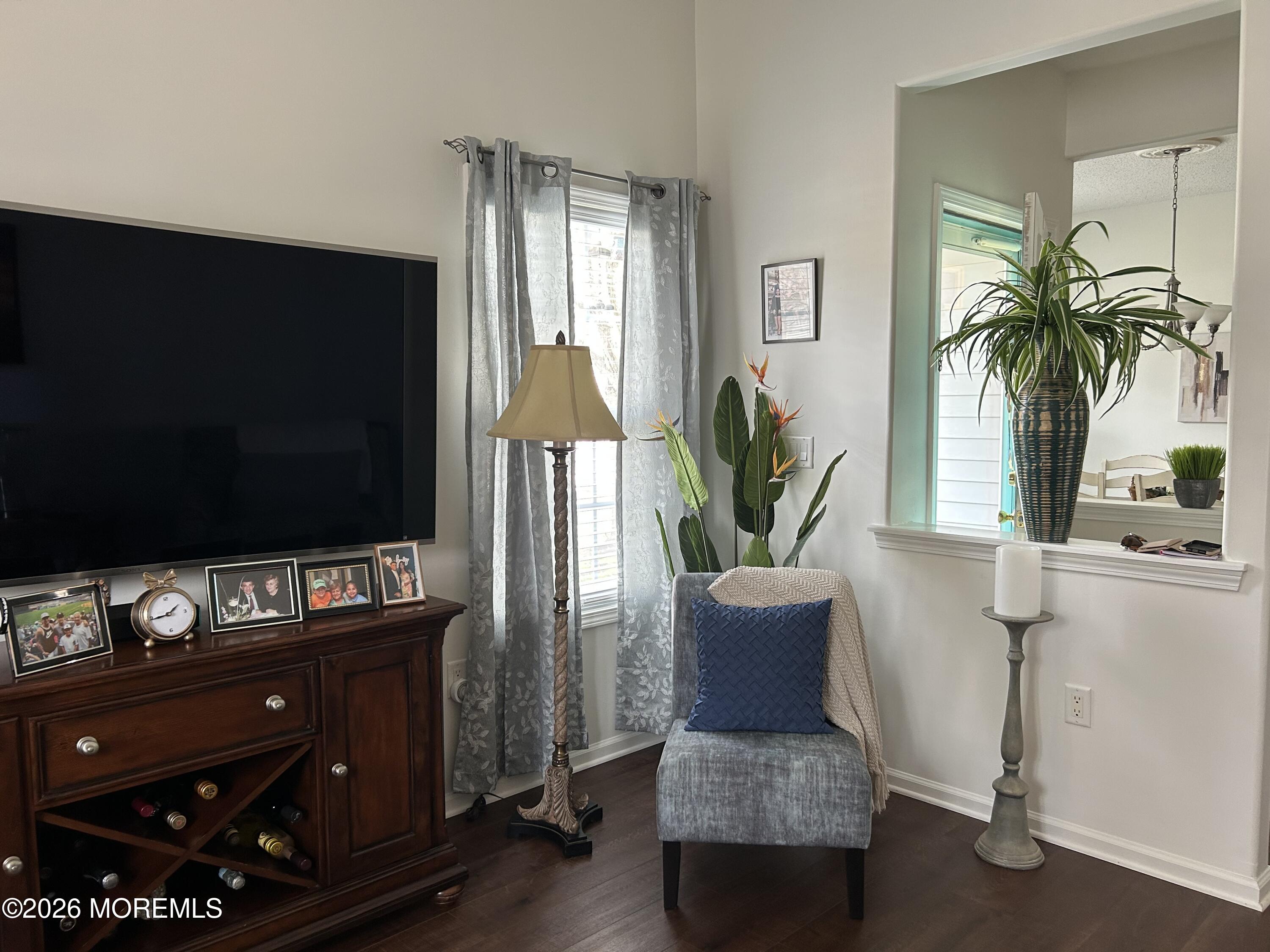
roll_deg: +0.5
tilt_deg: -4.5
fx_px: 954
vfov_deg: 53.1
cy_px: 476
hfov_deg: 67.3
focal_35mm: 26
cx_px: 635
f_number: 1.5
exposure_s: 1/120
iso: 125
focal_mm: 5.7
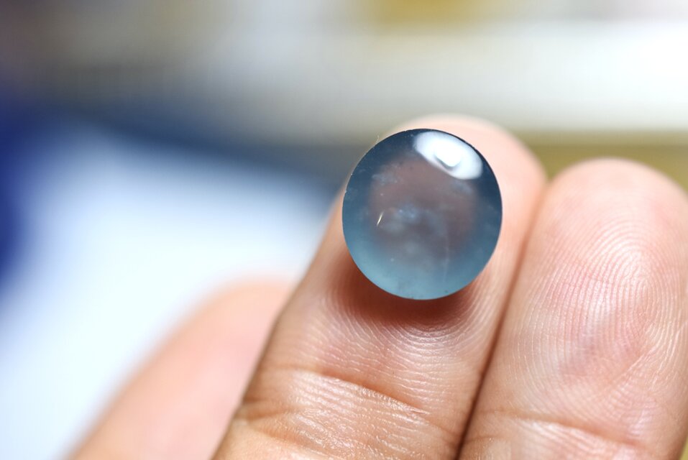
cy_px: 230
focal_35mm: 60
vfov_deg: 22.7
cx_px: 344
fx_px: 1148
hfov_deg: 33.4
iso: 500
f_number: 5.6
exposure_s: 1/125
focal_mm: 40
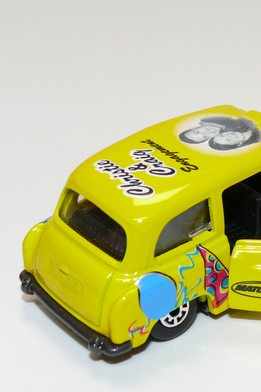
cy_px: 197
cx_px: 233
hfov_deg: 12.9
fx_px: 1142
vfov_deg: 19.5
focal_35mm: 105
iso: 100
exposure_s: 1/30
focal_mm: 11.3
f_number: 4
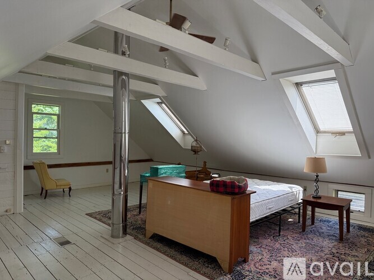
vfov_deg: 56.8
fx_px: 259
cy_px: 140
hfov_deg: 71.6
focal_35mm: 24
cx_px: 187
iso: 160
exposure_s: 1/243
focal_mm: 6.76
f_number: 1.78
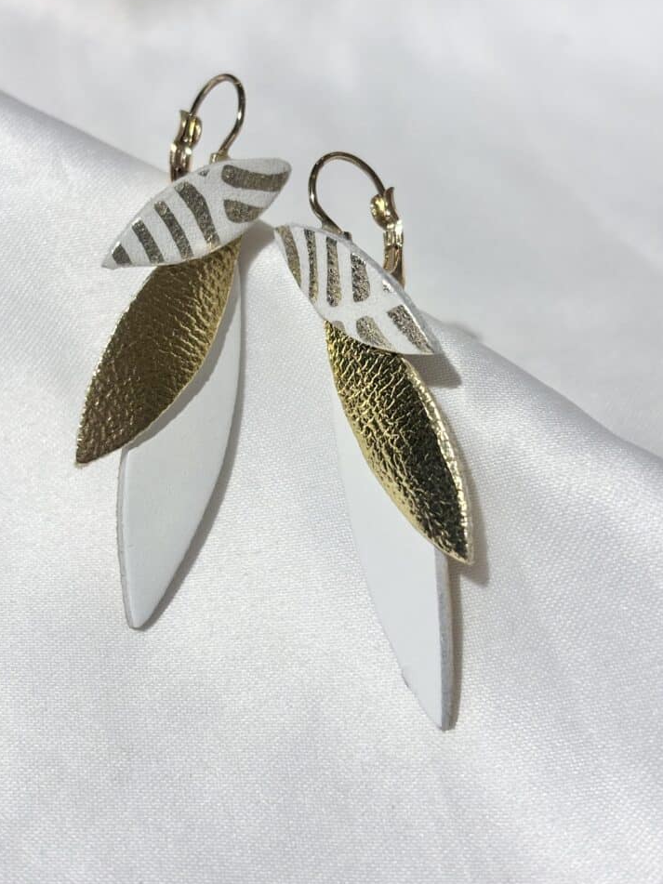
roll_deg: +8.6
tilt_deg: -41.0
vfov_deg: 34.3
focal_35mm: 56
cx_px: 308
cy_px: 417
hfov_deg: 26.1
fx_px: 1430
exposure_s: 1/378
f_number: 1.6
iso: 32
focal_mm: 5.96
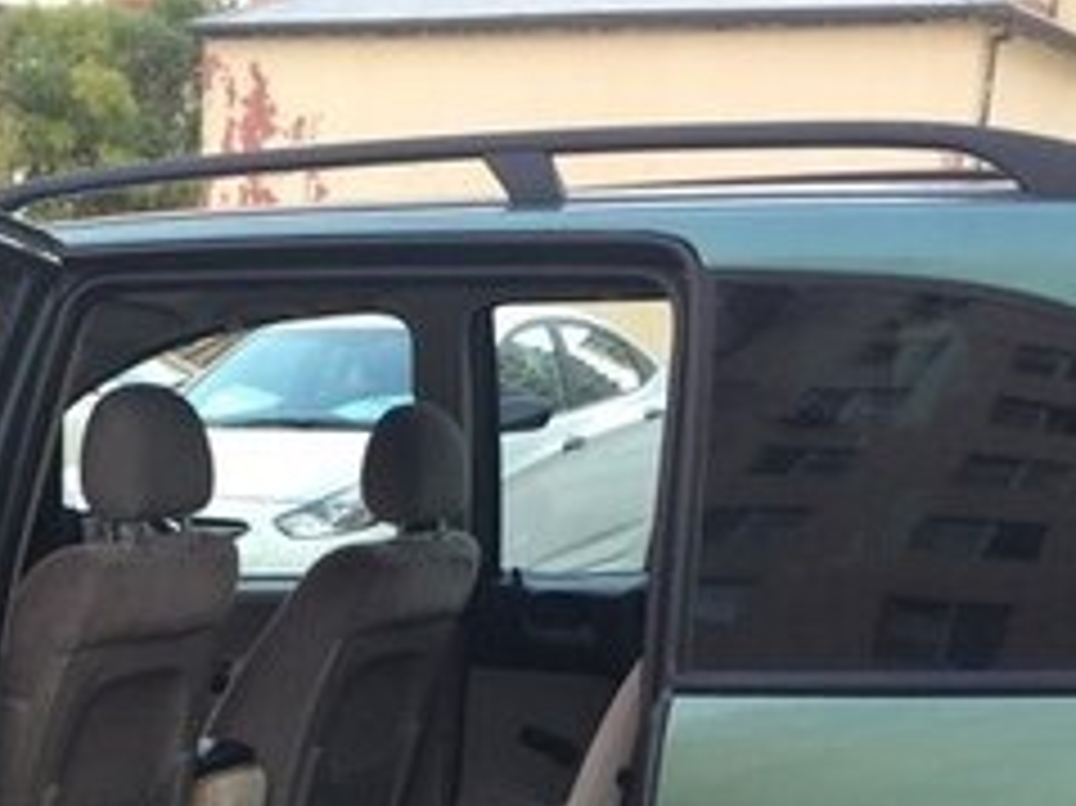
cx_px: 221
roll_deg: -2.1
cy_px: 889
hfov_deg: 24.1
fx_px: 2485
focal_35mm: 80
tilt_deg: -15.2
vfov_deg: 17.8
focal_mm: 4.15
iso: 40
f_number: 2.2
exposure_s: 1/33
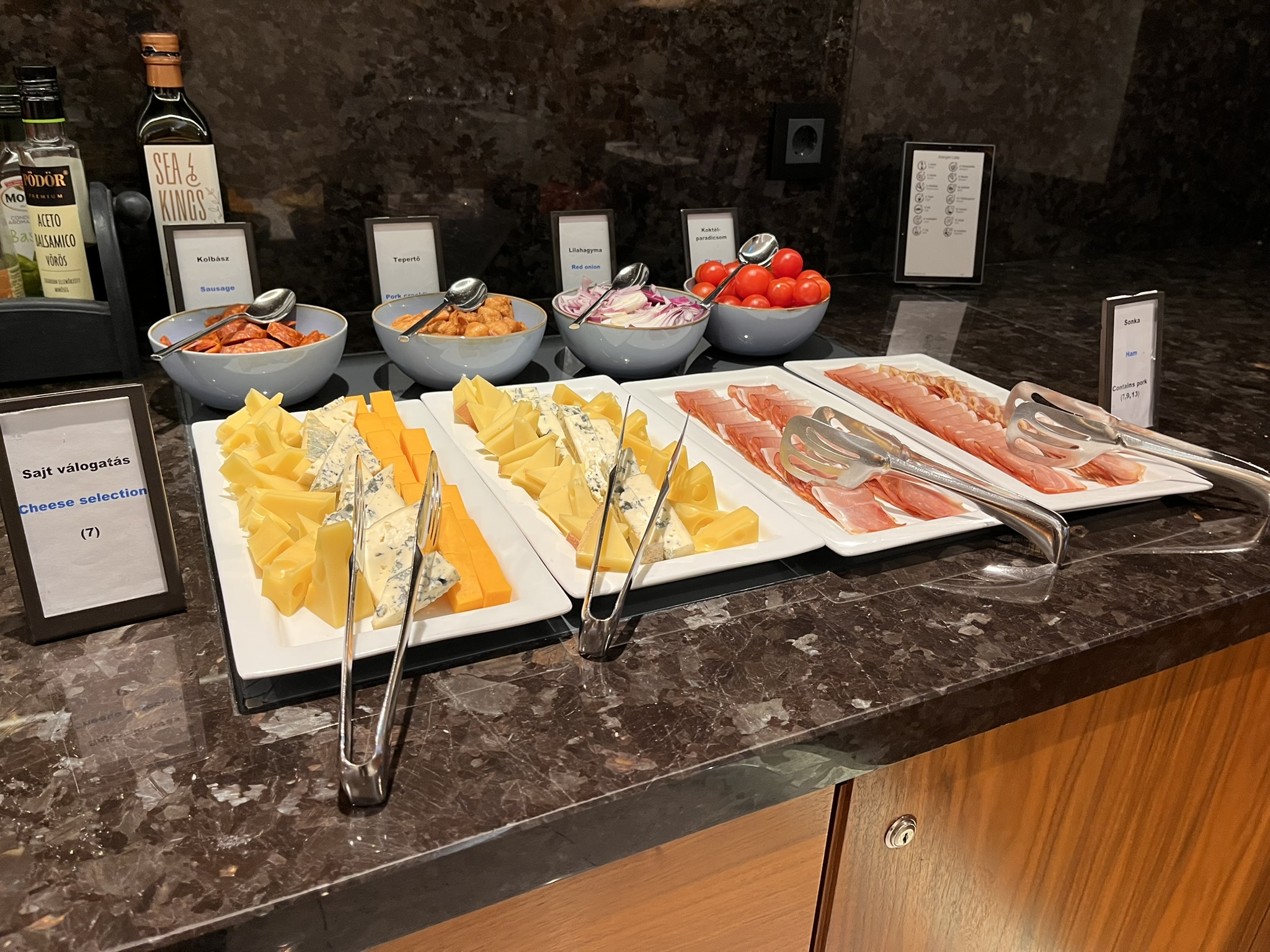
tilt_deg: -25.3
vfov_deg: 53.1
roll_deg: -3.0
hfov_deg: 67.3
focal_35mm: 26
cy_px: 476
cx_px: 635
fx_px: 954
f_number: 1.6
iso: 80
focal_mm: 5.1
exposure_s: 1/50
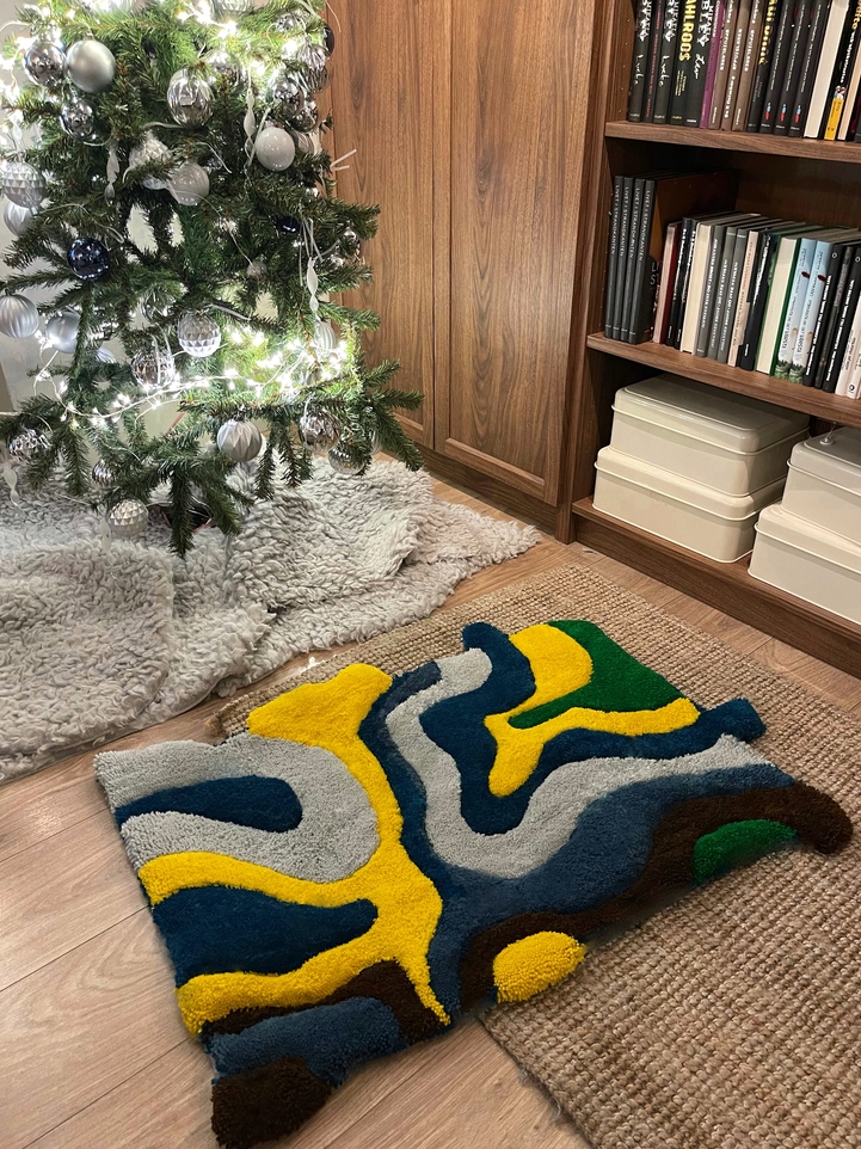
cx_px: 438
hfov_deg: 53.0
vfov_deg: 67.3
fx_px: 863
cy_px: 576
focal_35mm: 26
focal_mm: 5.1
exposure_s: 1/50
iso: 400
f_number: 1.6
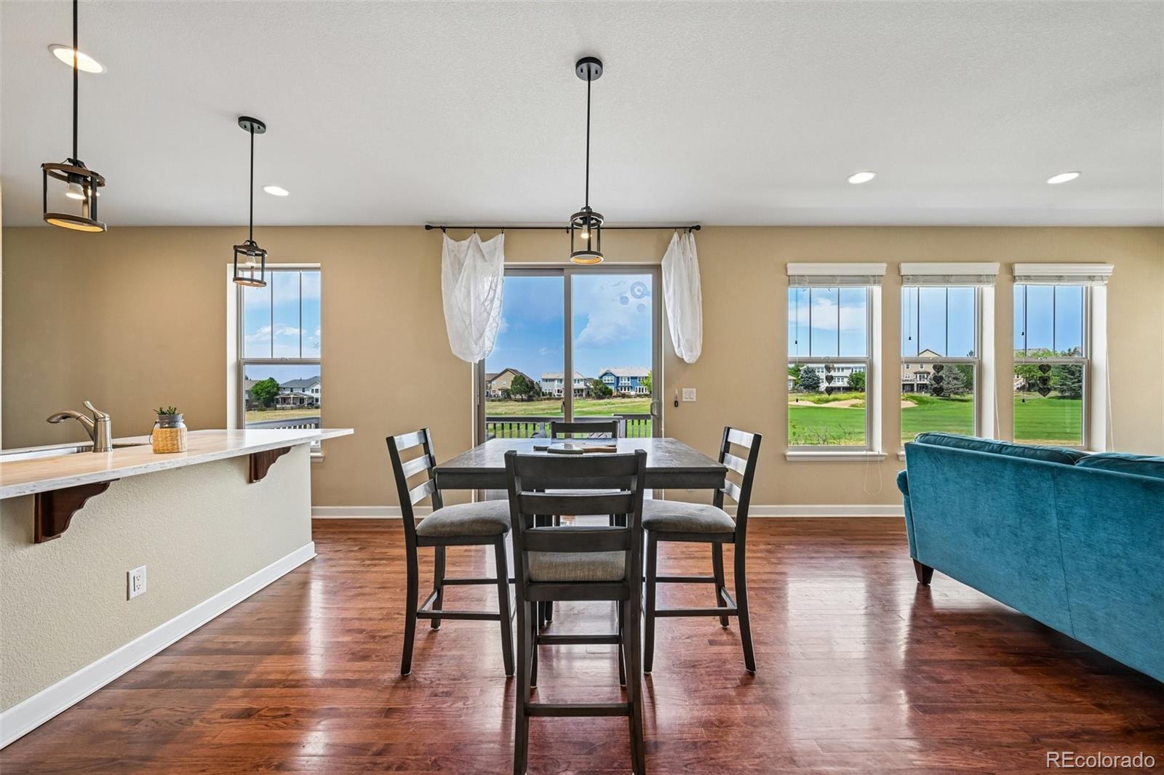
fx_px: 453
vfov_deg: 81.2
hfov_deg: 104.3
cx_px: 582
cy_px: 388
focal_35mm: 14
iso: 100
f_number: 10
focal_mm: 14
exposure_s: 1/15
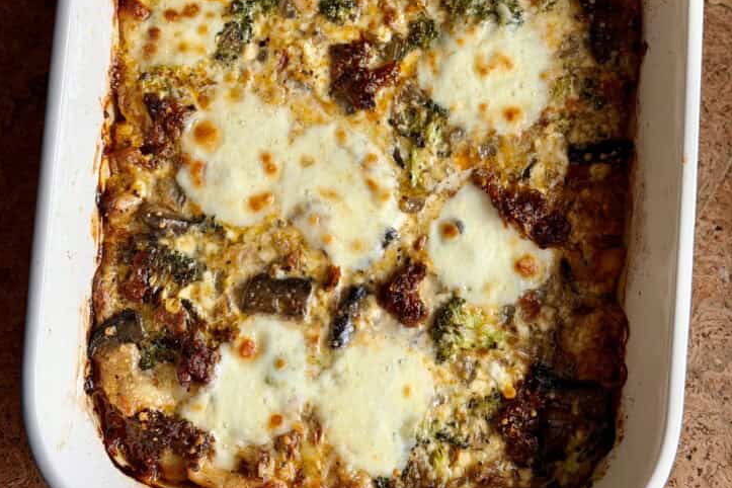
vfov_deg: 20.1
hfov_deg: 30.1
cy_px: 110
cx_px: 364
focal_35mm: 67
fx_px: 1362
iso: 100
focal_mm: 6.8
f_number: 1.8
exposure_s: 1/68
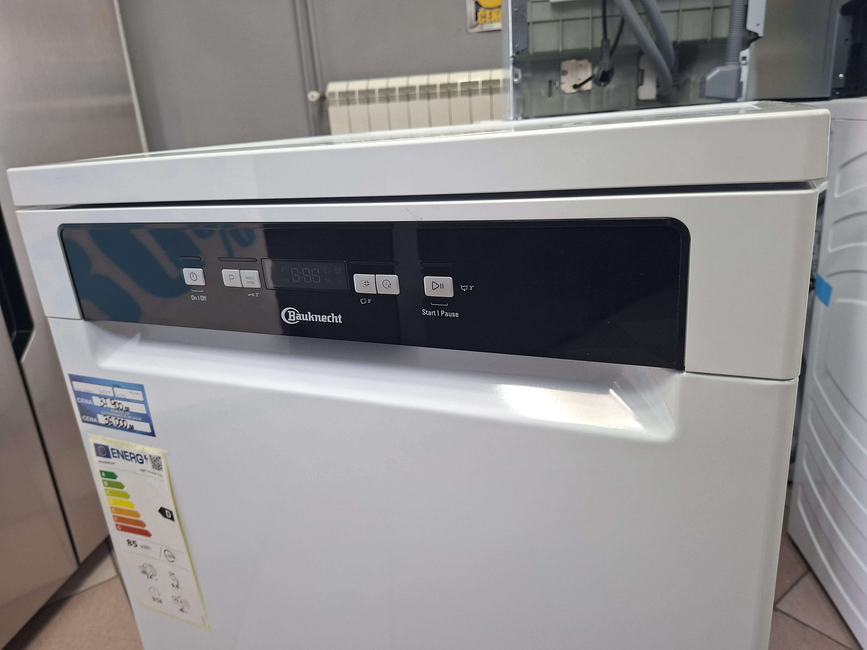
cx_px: 434
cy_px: 325
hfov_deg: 73.9
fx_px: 576
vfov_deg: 58.9
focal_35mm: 23
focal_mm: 5.54
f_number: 1.8
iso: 160
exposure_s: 1/50
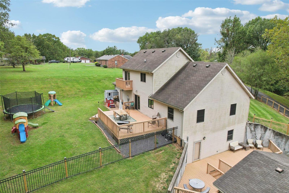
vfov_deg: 57.2
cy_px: 96
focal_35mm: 22
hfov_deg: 78.6
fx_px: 177
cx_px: 144
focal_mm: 8.4
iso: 100
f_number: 2.8
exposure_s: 1/800
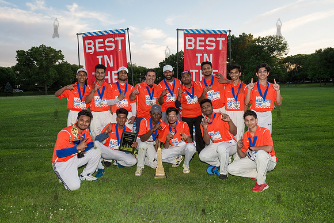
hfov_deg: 67.4
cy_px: 112
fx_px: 251
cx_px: 167
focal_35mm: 27
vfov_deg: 48.0
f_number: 5
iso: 1600
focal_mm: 27
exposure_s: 1/1000
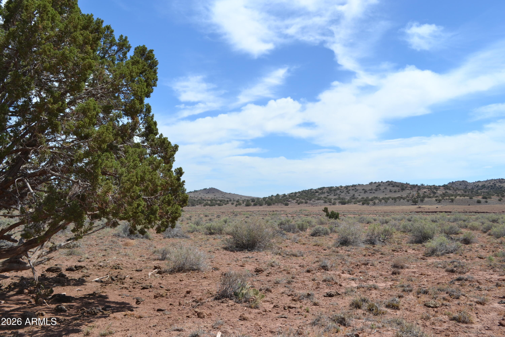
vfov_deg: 34.2
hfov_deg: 49.6
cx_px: 252
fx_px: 547
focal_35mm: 39
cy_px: 168
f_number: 8
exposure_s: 1/250
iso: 100
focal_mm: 26
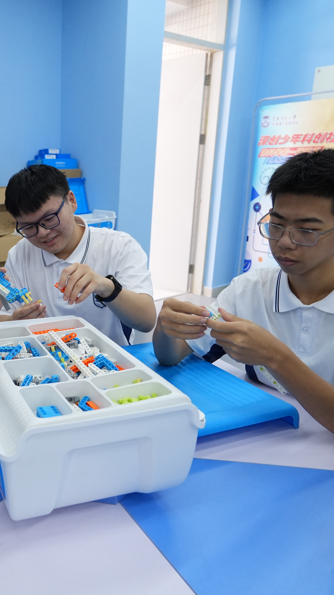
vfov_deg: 61.0
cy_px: 295
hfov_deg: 34.5
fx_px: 504
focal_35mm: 32
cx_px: 30
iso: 3200
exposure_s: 1/320
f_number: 4
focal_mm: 20
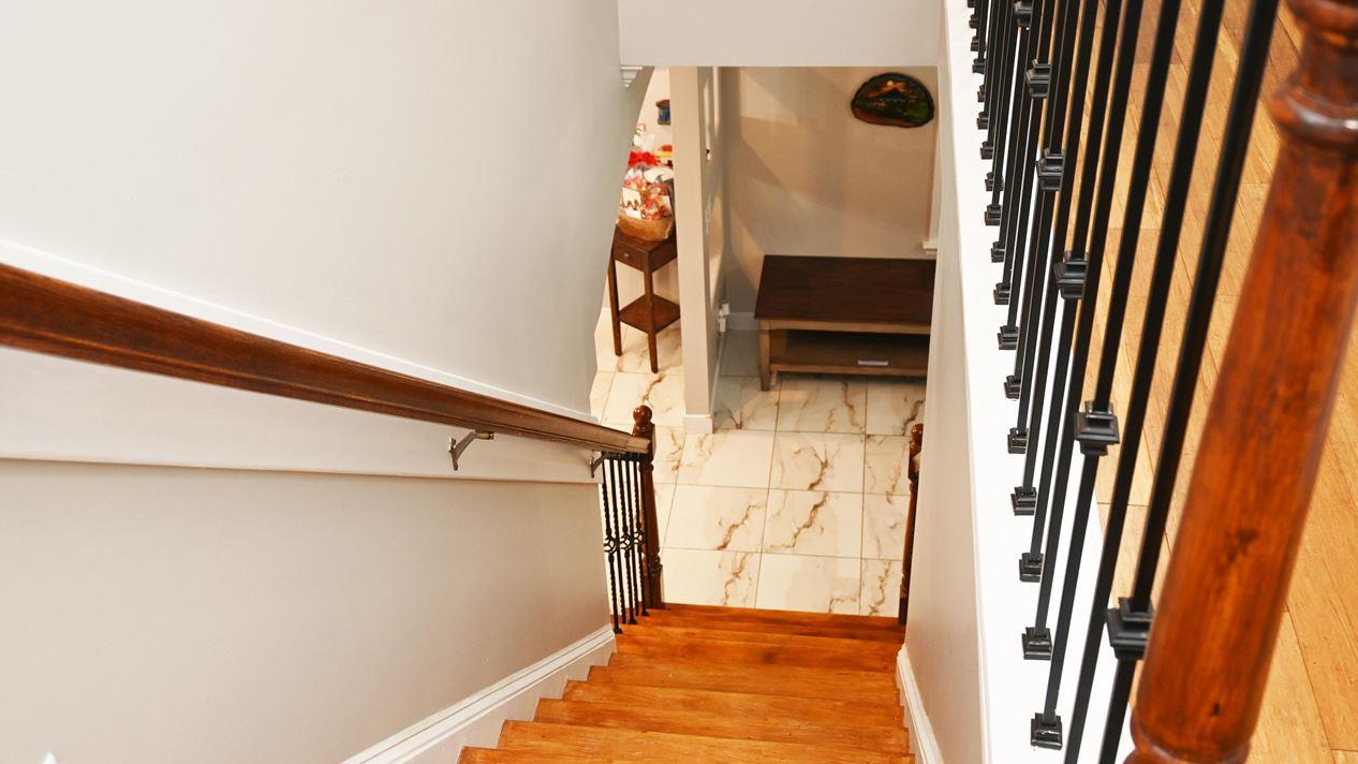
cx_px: 679
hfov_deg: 54.6
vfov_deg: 32.4
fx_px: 1315
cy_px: 393
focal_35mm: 37
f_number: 4.2
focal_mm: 23
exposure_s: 1/60
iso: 500
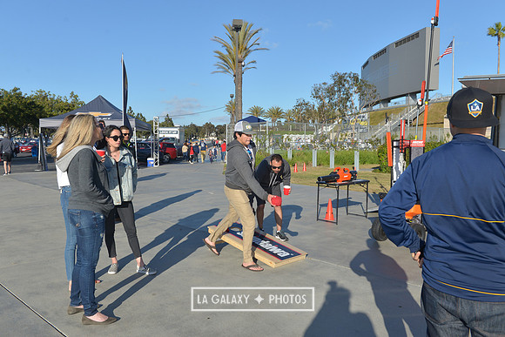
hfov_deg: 58.7
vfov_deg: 41.1
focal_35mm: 32
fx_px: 449
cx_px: 252
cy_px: 168
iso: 250
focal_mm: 32
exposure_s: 1/800
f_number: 8
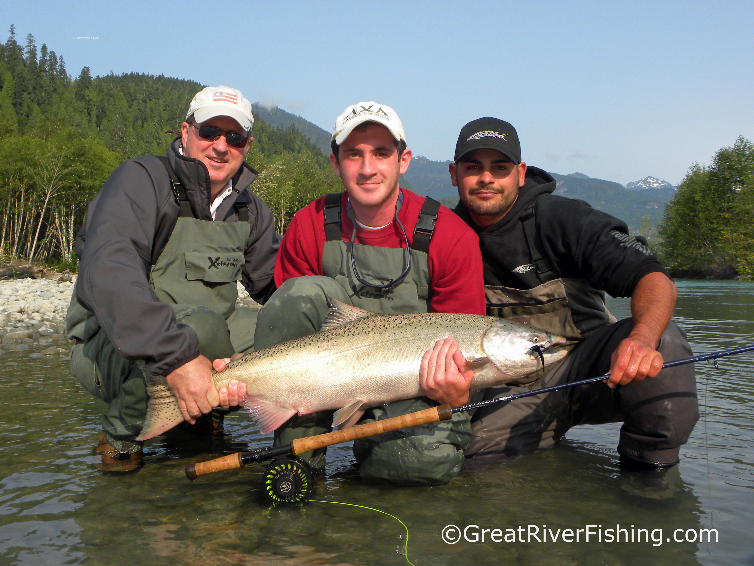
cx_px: 377
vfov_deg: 38.7
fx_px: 806
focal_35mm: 37
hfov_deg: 50.1
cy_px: 283
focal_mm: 6.6
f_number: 5
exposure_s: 1/279
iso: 64
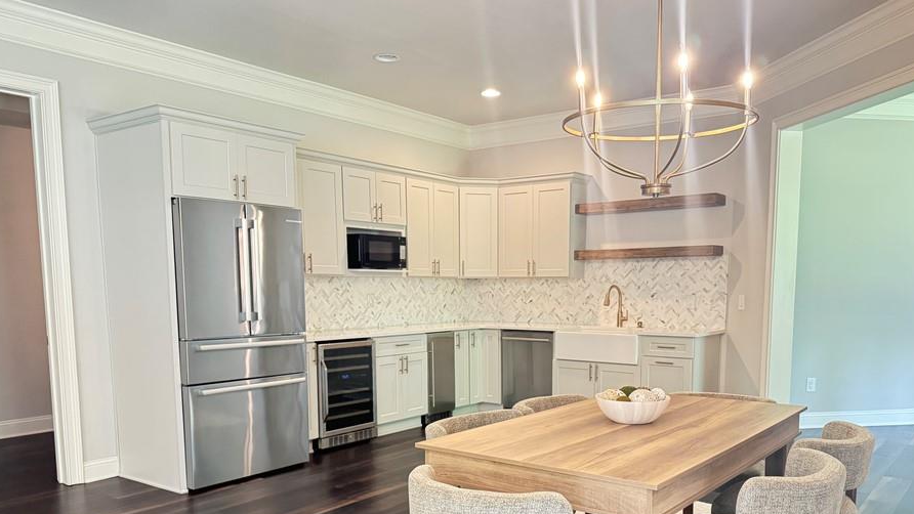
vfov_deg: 38.1
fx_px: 727
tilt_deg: -6.7
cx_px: 502
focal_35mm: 30
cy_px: 377
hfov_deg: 64.2
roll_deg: -0.1
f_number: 1.78
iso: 800
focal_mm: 6.76
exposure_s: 1/60
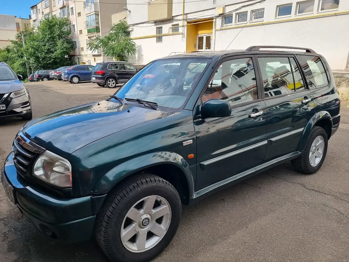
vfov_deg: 53.1
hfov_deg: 67.3
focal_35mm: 26
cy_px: 131
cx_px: 174
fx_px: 262
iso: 50
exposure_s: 1/1324
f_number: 1.8
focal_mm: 5.4
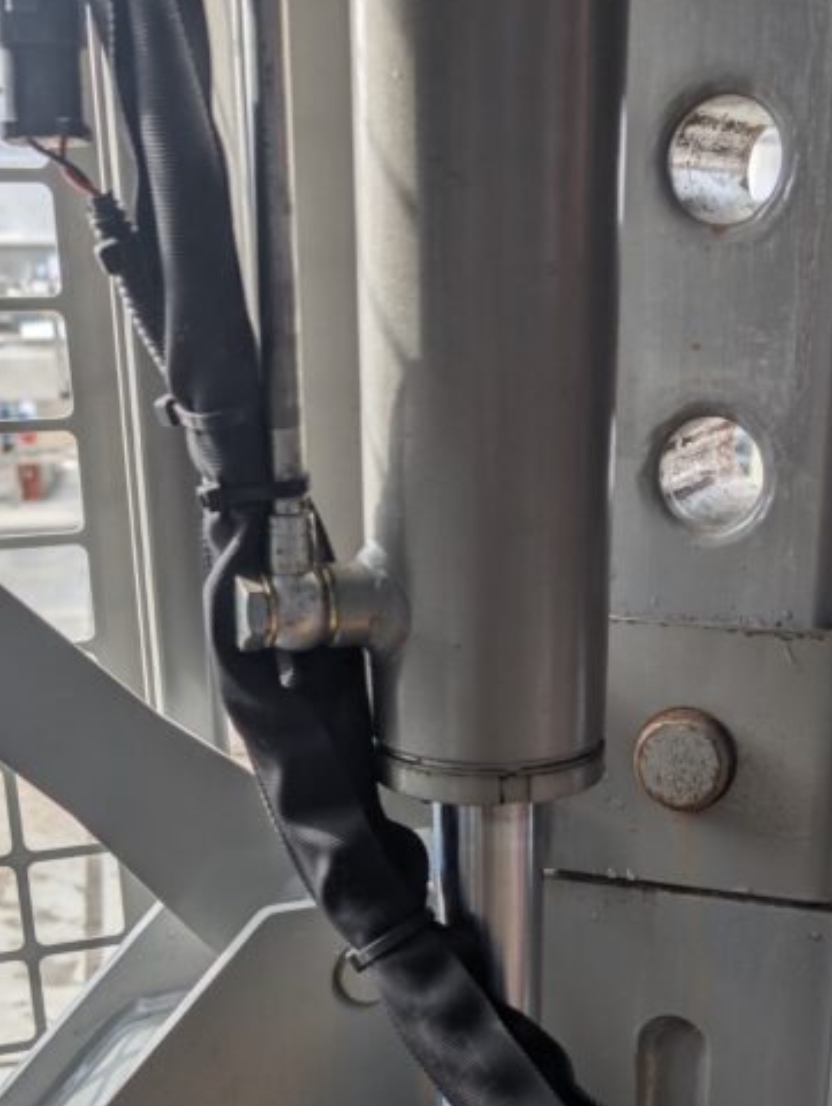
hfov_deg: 28.6
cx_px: 479
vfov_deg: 34.8
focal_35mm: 51
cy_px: 1048
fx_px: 1631
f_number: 1.68
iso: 16
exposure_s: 1/292
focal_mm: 6.9
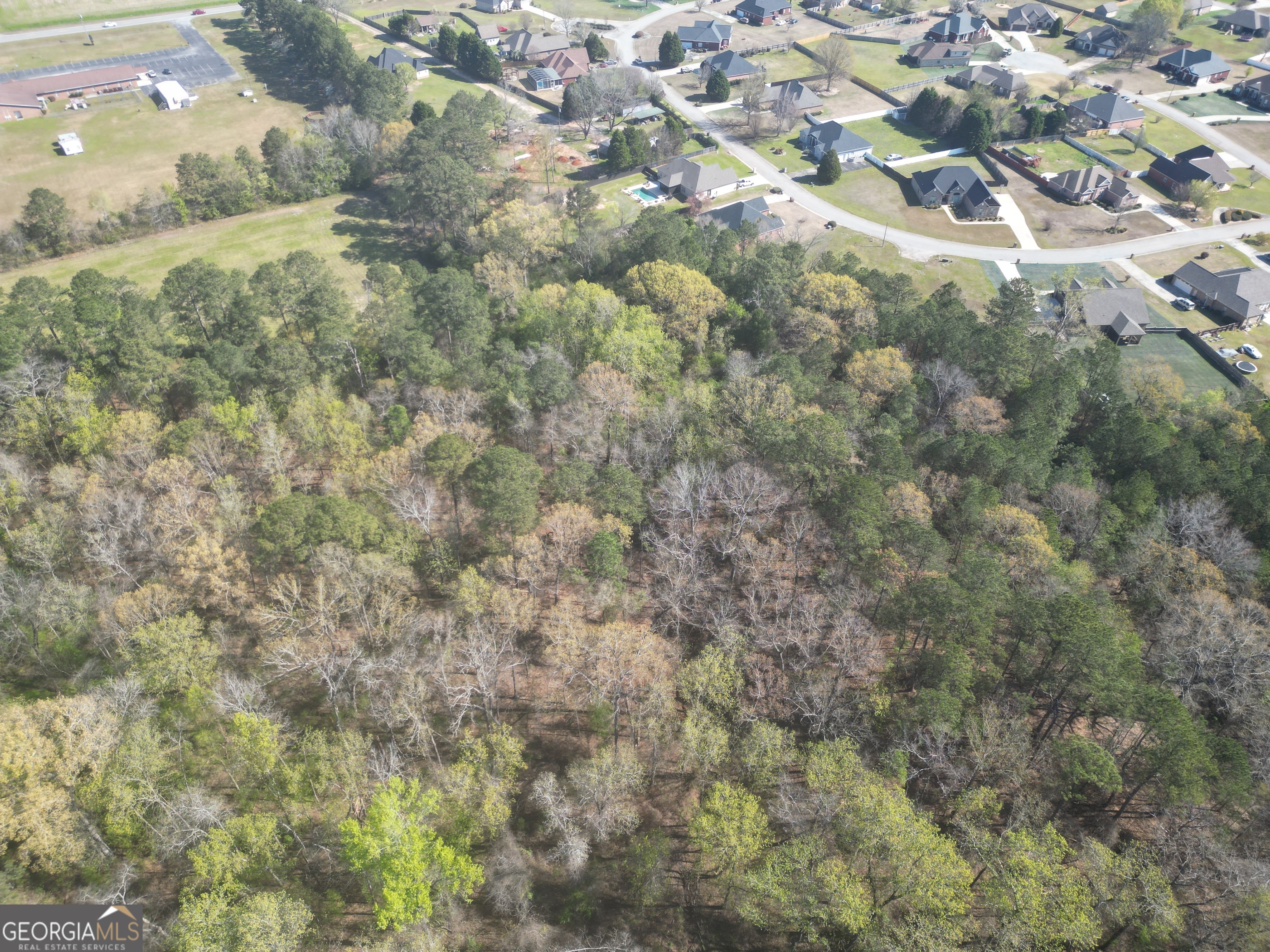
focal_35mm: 24
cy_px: 476
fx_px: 881
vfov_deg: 56.8
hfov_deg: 71.6
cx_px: 635
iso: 100
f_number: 1.7
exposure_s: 1/1000
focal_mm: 6.72
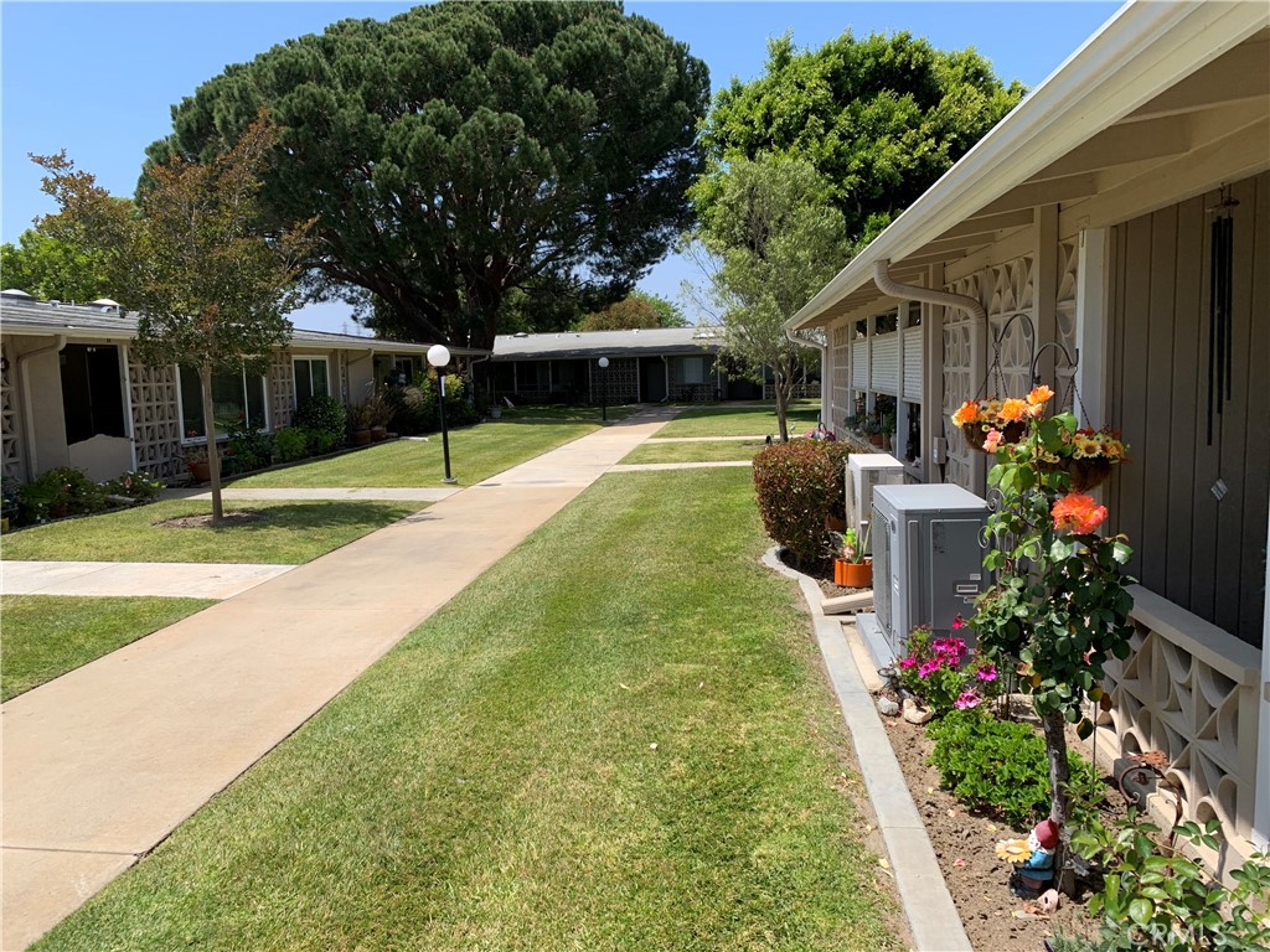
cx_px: 635
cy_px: 476
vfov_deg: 53.1
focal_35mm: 26
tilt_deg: -7.2
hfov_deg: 67.3
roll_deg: +1.3
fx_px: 954
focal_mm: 4.25
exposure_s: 1/1812
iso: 25
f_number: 1.8
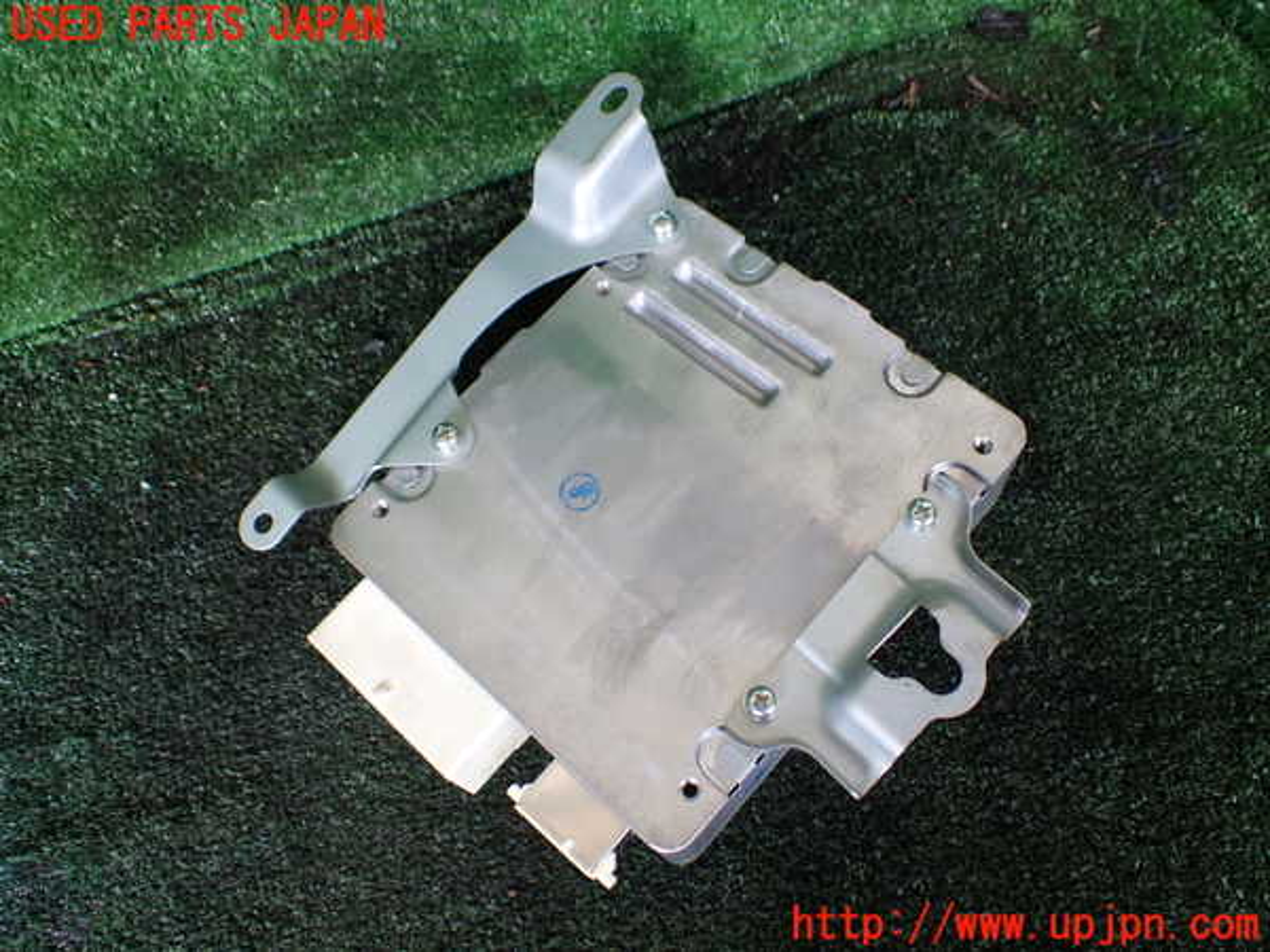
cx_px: 635
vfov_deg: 46.8
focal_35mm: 30
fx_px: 1101
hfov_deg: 60.0
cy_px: 476
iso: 160
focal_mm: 5.4
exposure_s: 1/125
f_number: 2.3
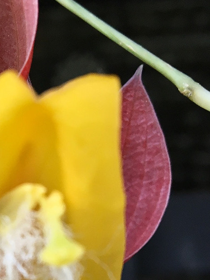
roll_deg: +2.4
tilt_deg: -6.3
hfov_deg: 18.8
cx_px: -43
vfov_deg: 24.9
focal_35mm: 74
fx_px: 599
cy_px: 289
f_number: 2.2
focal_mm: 4.15
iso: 32
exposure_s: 1/40
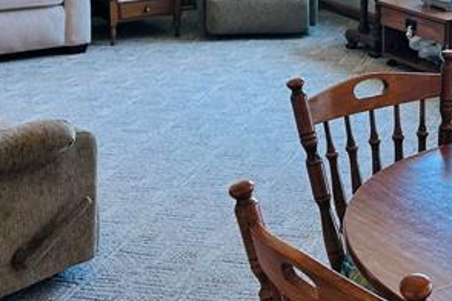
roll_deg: +0.4
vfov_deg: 15.1
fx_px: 1092
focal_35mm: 87
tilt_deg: -8.2
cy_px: -72
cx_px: 335
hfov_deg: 23.2
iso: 100
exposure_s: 1/120
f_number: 1.78
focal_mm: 6.86
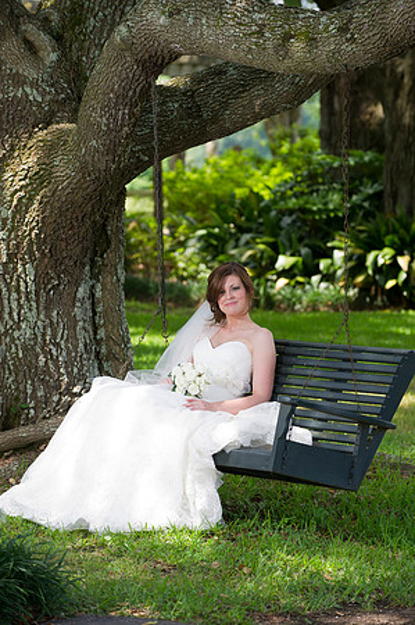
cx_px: 208
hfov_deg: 7.8
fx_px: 3033
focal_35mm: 175
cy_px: 312
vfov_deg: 11.8
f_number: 5
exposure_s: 1/250
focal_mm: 175
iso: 500
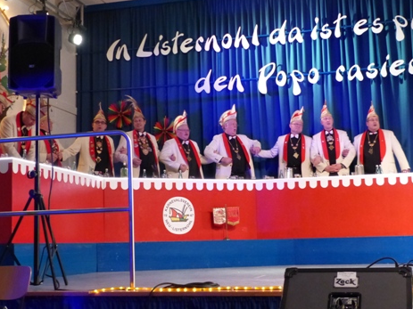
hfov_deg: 34.9
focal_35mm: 55
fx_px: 656
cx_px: 198
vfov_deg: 26.5
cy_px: 164
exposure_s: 1/30
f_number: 2.8
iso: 800
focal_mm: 8.7
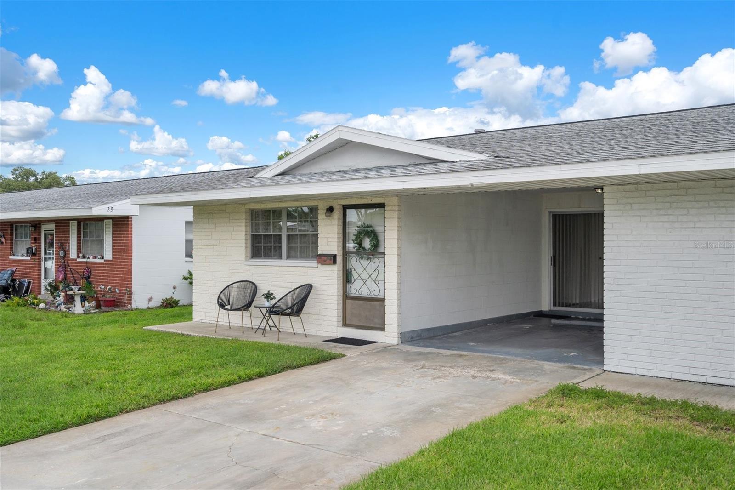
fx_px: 674
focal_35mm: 33
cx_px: 368
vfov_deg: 40.0
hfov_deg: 57.2
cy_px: 245
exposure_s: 1/160
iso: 320
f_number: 8
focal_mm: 33
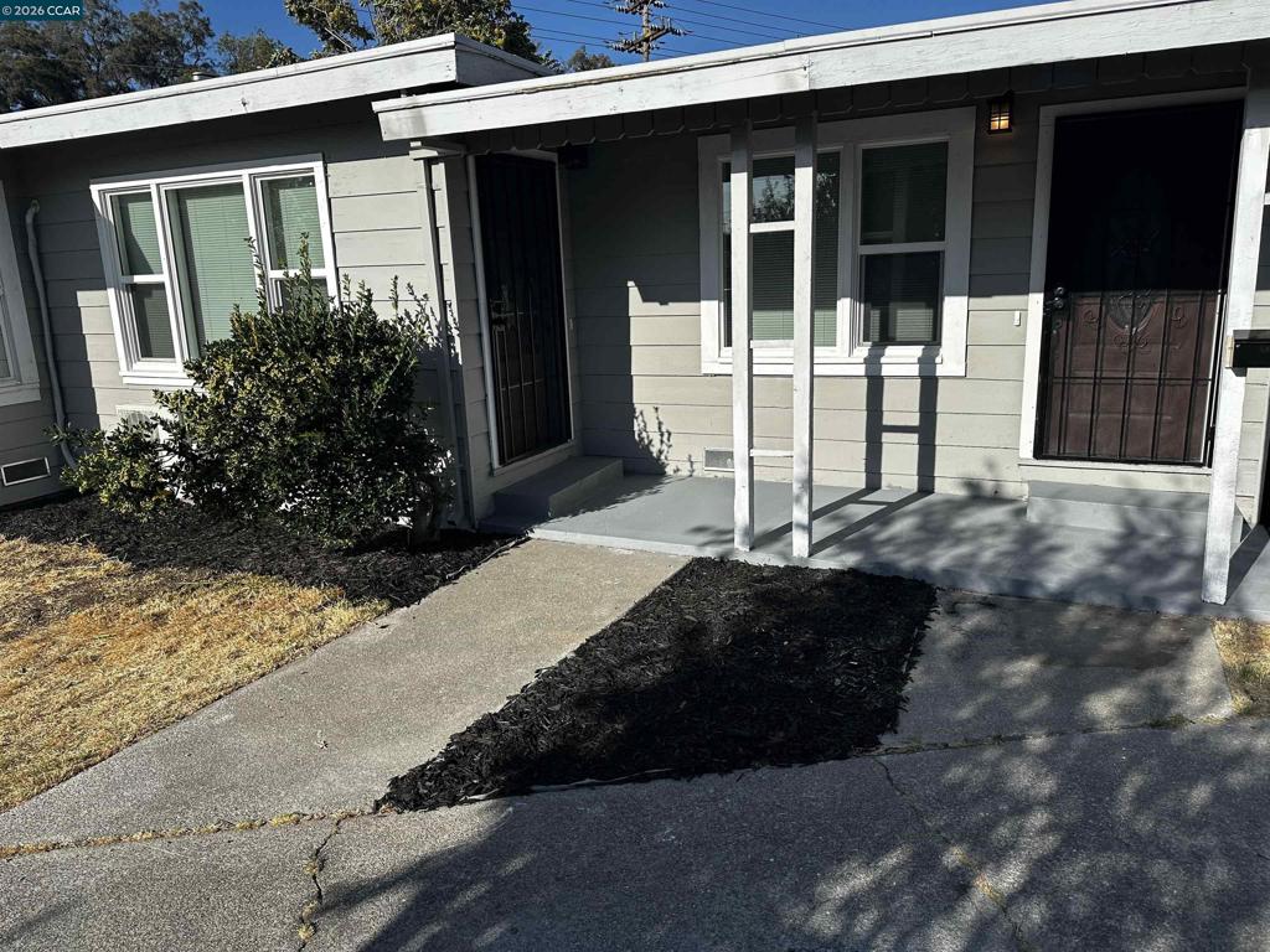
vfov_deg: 56.8
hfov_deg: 71.6
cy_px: 476
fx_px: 881
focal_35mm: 24
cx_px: 635
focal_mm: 6.86
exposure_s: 1/5263
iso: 80
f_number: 1.78
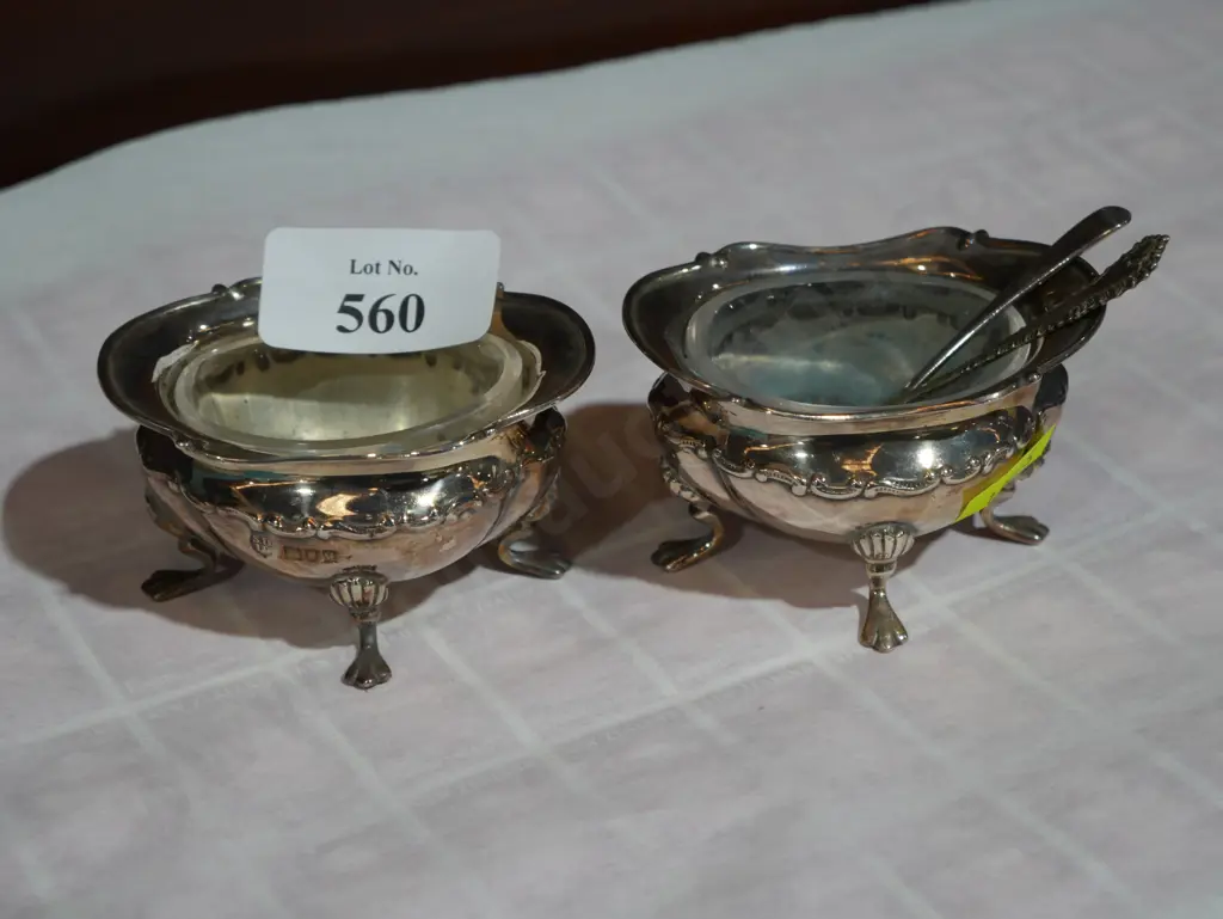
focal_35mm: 70
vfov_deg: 21.0
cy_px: 460
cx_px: 612
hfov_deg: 27.8
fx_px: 2474
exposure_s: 1/80
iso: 500
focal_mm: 35
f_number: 5.5
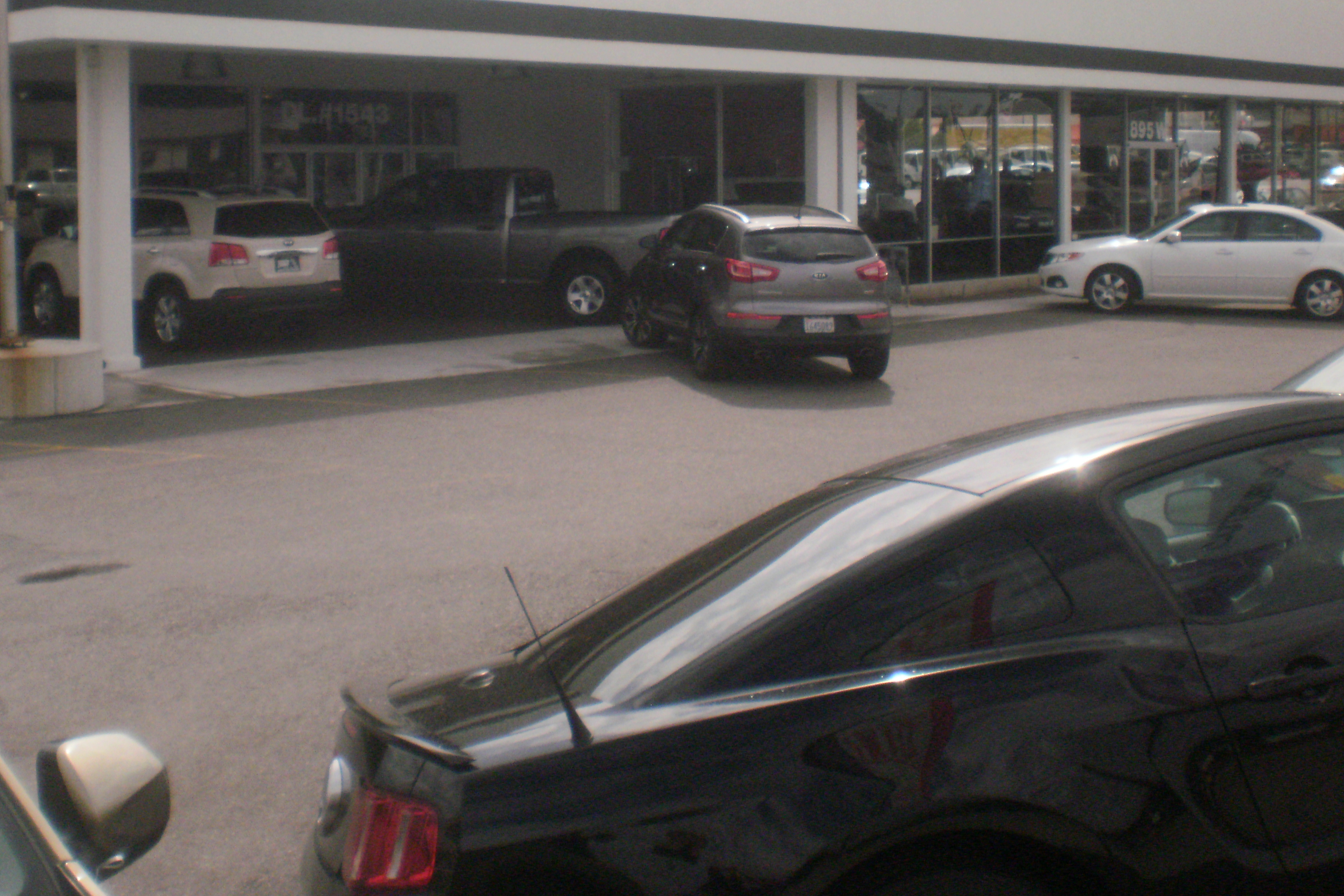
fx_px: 1867
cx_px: 555
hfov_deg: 39.5
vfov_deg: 26.7
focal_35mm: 50
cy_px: 229
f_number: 4.6
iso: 200
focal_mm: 6.3
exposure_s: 1/2000
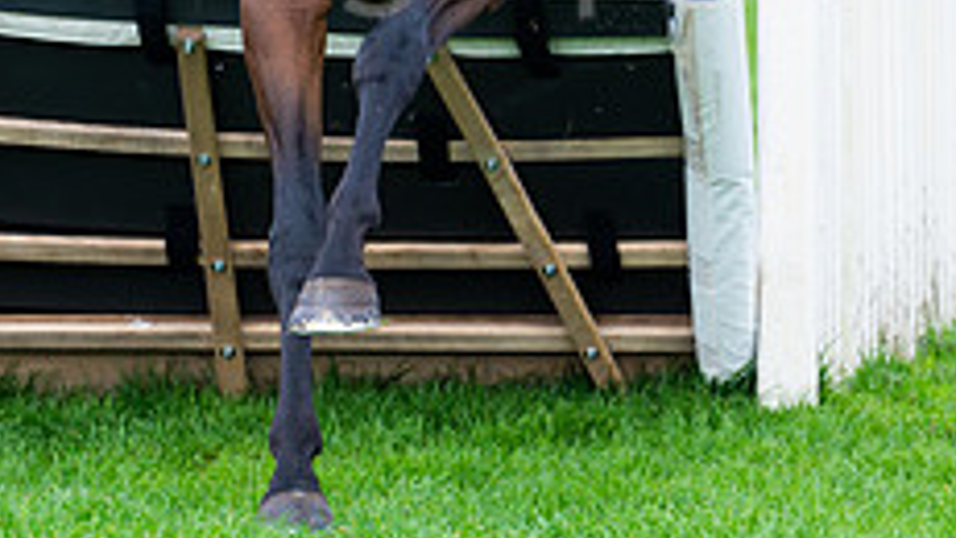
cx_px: 379
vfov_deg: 2.1
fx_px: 14501
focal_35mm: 572
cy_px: -240
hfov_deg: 3.8
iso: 640
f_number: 4
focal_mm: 280
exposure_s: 1/1000
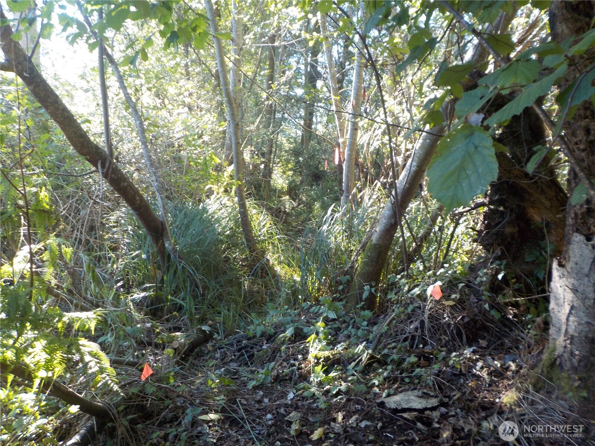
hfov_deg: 60.0
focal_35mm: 30
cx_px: 298
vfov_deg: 46.8
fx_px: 516
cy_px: 223
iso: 180
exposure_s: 1/30
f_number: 3.3
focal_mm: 4.1
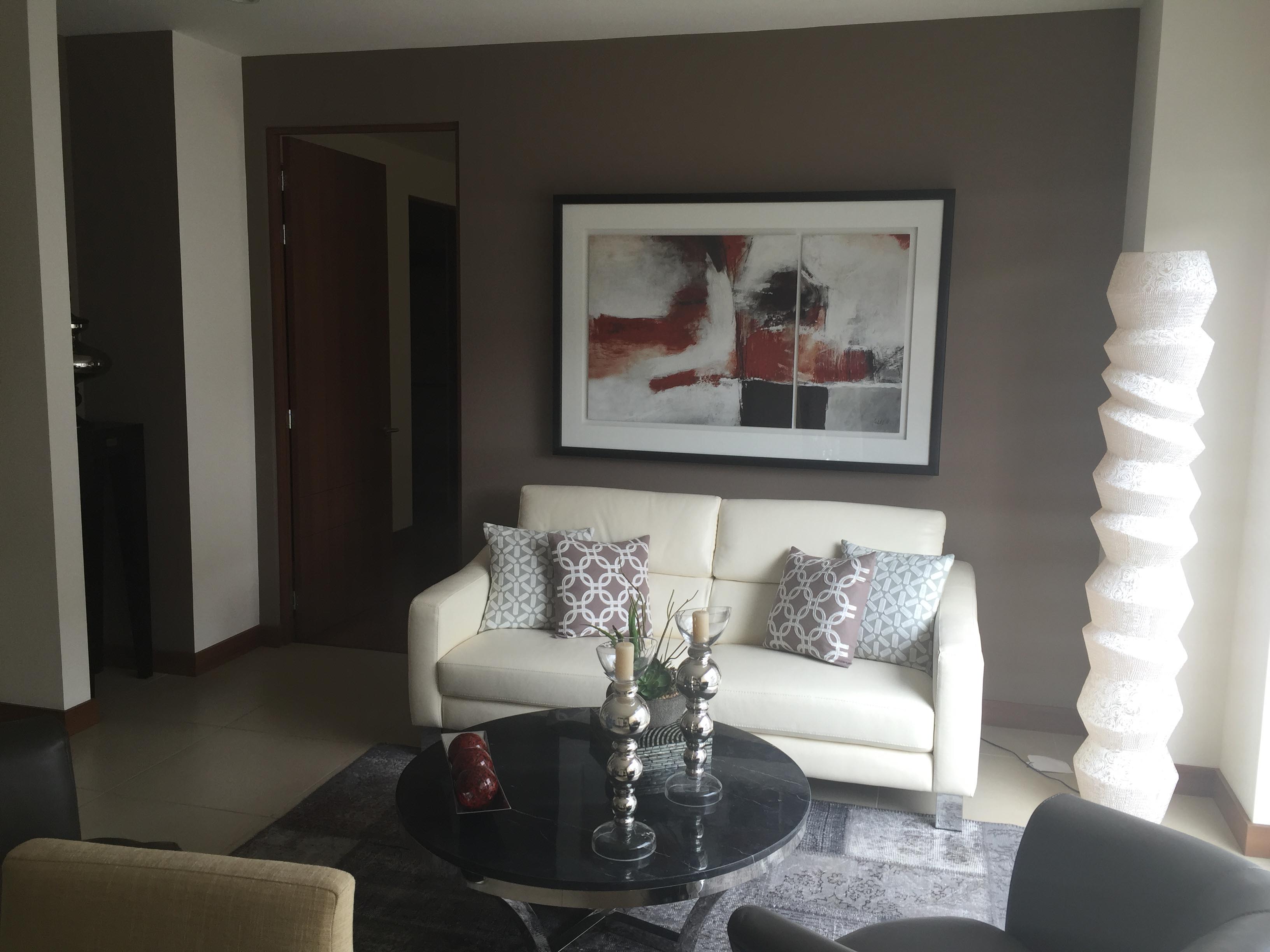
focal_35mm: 29
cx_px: 635
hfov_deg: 61.7
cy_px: 476
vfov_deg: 48.2
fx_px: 1064
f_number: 2.2
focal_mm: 4.15
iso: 32
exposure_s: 1/60
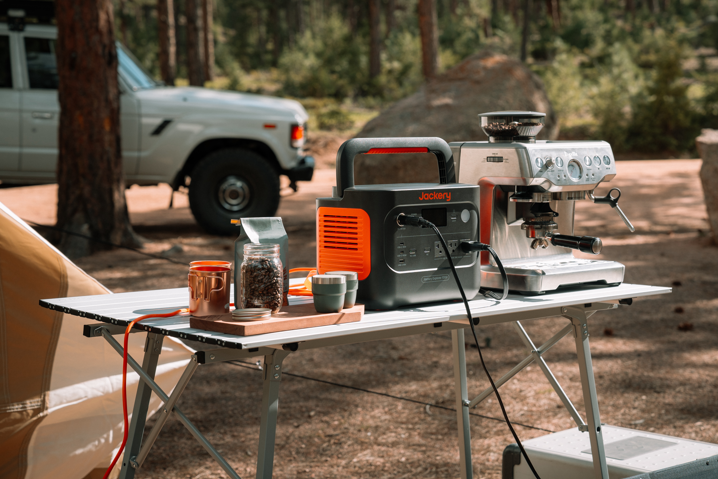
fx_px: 1536
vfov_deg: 17.7
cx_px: 412
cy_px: 200
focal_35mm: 77
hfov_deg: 26.3
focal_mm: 66
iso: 100
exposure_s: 1/250
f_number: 5
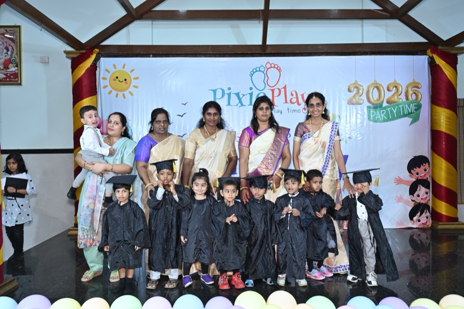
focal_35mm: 29
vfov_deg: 44.9
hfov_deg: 63.7
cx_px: 232
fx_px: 374
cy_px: 154
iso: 1250
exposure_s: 1/160
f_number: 7.1
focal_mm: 29
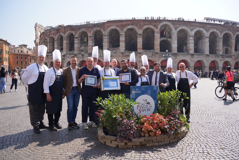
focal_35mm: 29
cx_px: 120
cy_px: 80
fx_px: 193
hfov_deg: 63.6
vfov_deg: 45.0
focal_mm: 19.7
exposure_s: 1/640
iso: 100
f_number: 4.5
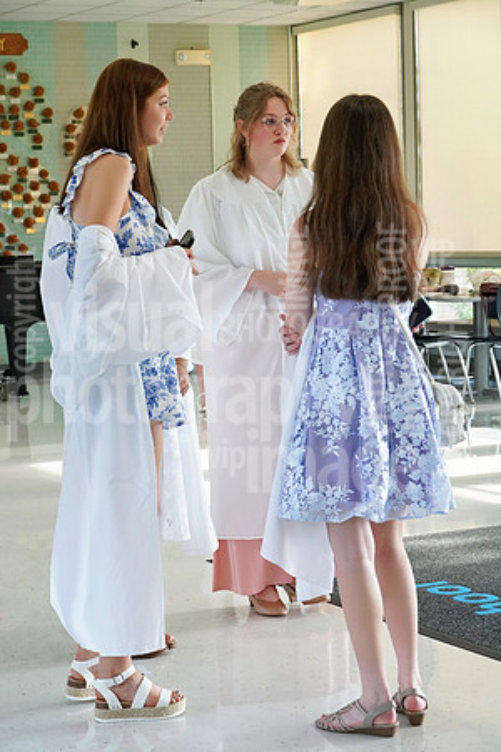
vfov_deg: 23.0
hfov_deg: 15.4
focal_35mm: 88
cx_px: 250
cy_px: 376
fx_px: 1847
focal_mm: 59
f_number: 7.1
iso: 1250
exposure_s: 1/100
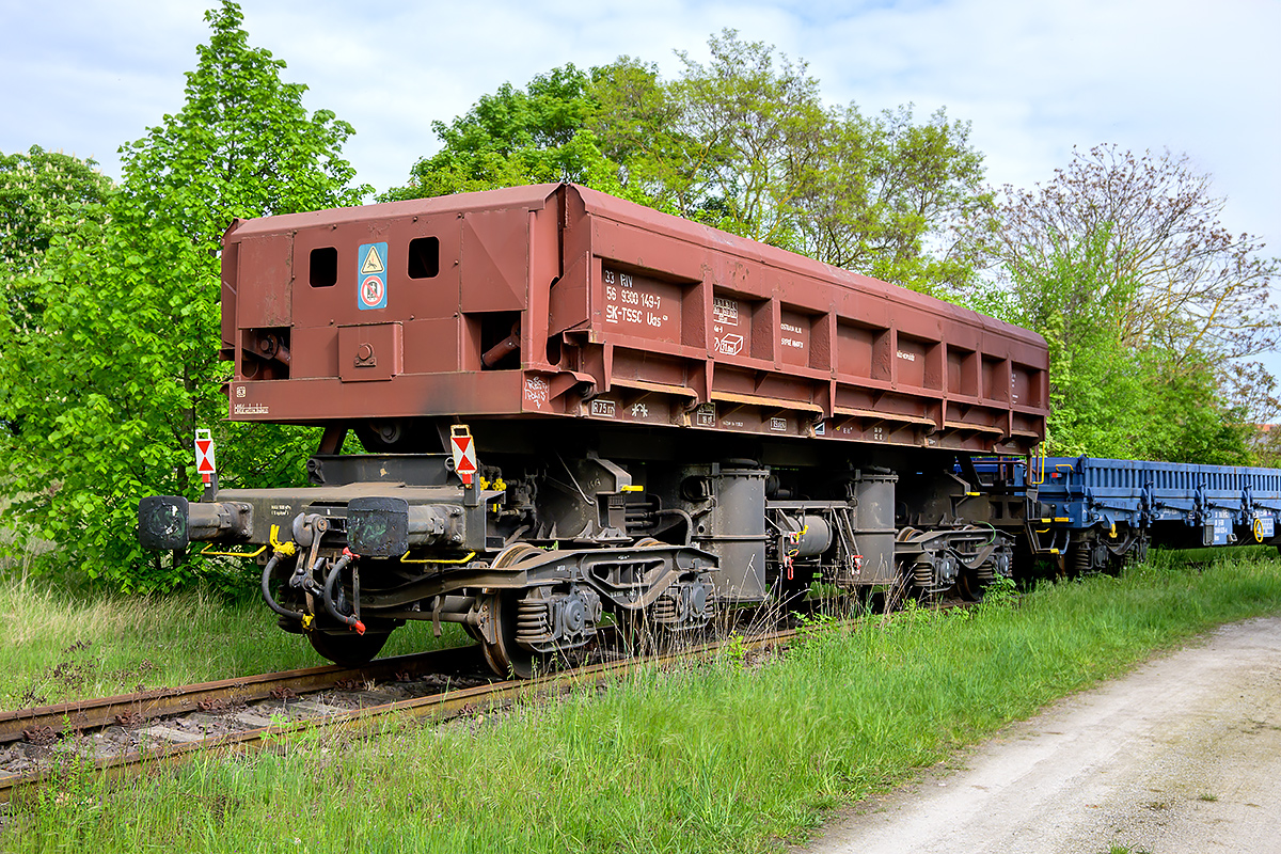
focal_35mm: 38
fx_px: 1334
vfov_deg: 35.5
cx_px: 640
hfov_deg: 51.3
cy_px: 427
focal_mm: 25
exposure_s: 1/250
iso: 200
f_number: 8
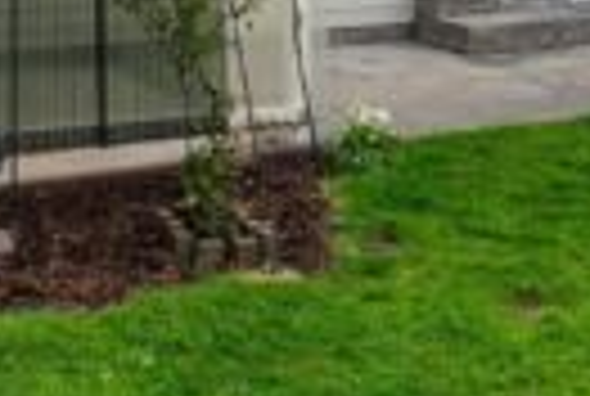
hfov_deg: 29.1
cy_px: -137
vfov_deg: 18.8
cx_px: 504
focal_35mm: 67
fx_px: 1101
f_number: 7.1
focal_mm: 22
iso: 100
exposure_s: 1/30
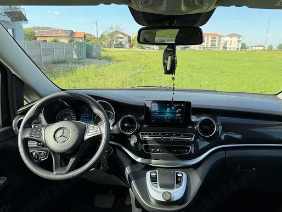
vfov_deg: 49.8
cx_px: 157
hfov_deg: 63.2
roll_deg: -1.6
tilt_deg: -15.8
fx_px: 228
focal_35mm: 28
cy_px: 112
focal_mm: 6.76
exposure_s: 1/1139
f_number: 1.78
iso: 100
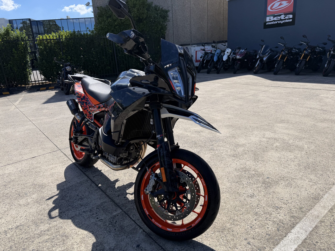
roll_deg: +4.7
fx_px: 232
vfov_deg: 56.8
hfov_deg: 71.6
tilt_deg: -16.3
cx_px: 168
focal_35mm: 24
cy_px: 126
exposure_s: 1/4673
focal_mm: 6.76
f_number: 1.78
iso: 80
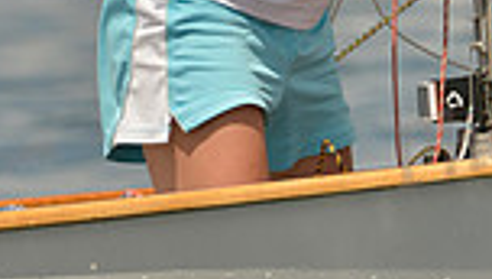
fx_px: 20864
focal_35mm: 1597
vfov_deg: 0.8
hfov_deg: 1.4
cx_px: 225
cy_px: -16
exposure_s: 1/1250
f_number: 7.1
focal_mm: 400
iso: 200
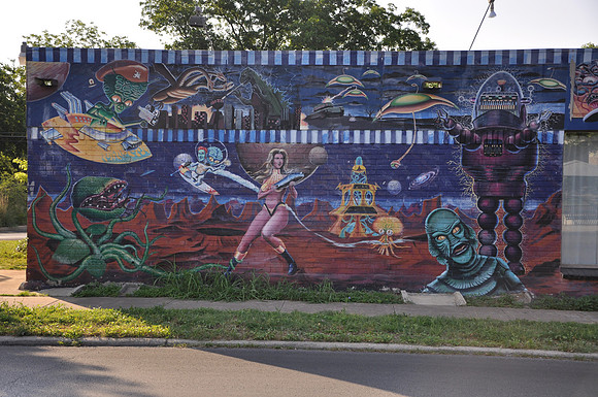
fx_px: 796
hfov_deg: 41.2
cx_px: 299
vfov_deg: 28.0
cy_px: 198
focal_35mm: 48
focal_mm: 32
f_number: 4.2
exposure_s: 1/200
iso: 200
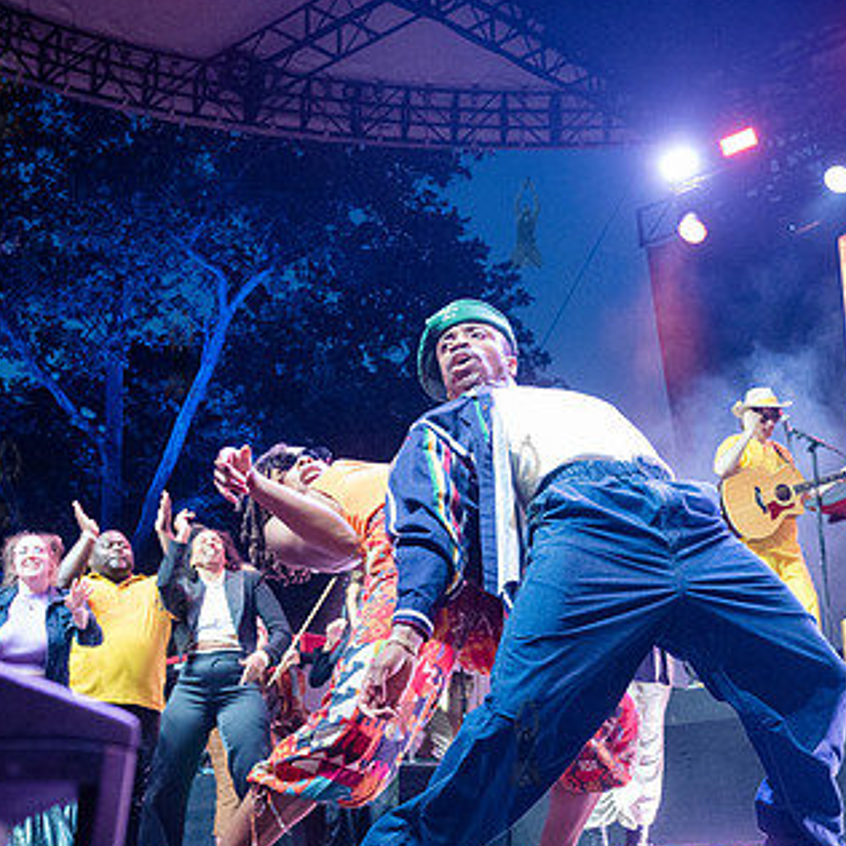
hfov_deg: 32.1
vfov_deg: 32.2
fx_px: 1465
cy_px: 481
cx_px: 525
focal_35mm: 53
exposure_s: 1/400
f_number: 4
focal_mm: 32
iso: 6400
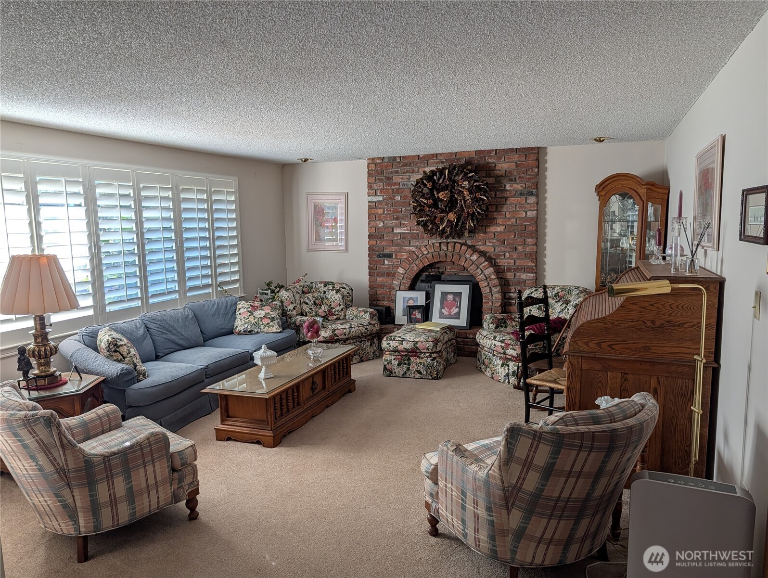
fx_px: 533
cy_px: 289
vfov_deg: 56.9
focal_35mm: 24
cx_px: 384
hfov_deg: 71.5
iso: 28
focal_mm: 6.9
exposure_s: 1/40.7
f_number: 1.68
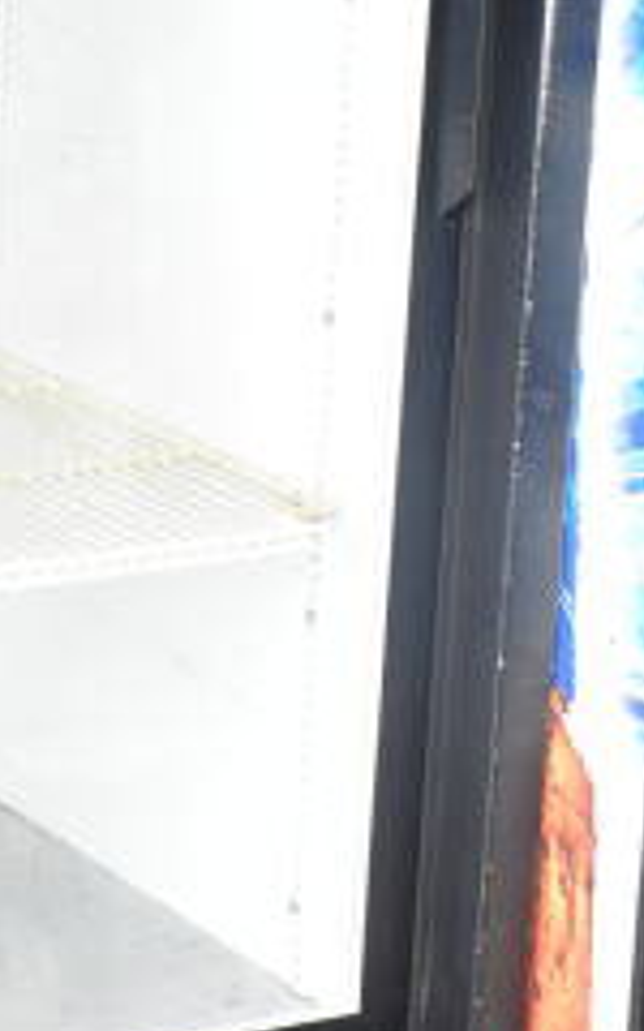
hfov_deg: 9.1
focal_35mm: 140
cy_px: -4
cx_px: -348
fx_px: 3931
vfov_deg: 14.7
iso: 1600
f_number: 7.1
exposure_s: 1/200
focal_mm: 24
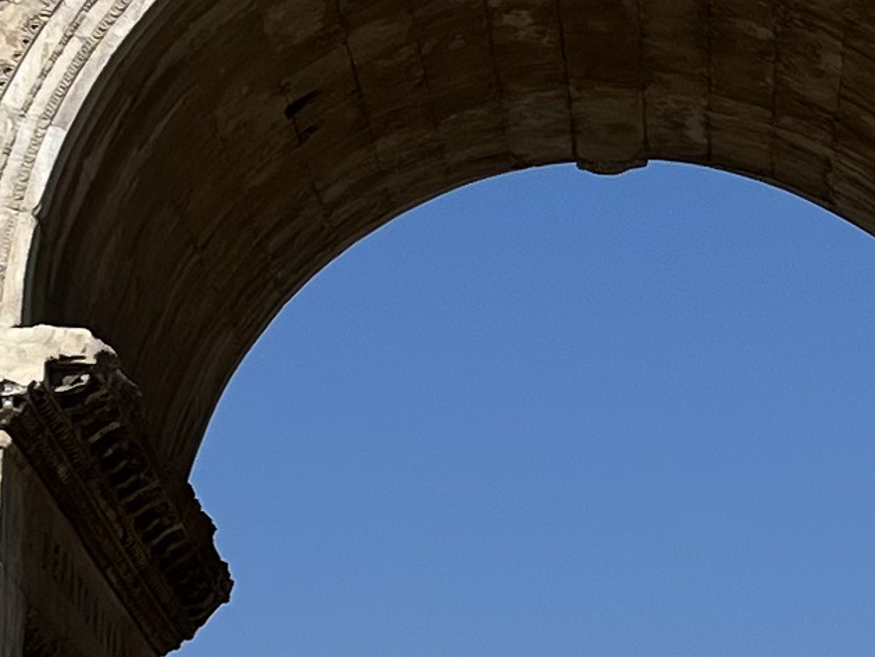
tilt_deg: +17.2
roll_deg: +0.8
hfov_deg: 11.9
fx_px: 4172
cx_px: 624
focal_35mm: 165
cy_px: 182
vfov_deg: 9.0
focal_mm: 5.7
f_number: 1.5
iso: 50
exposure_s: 1/8000
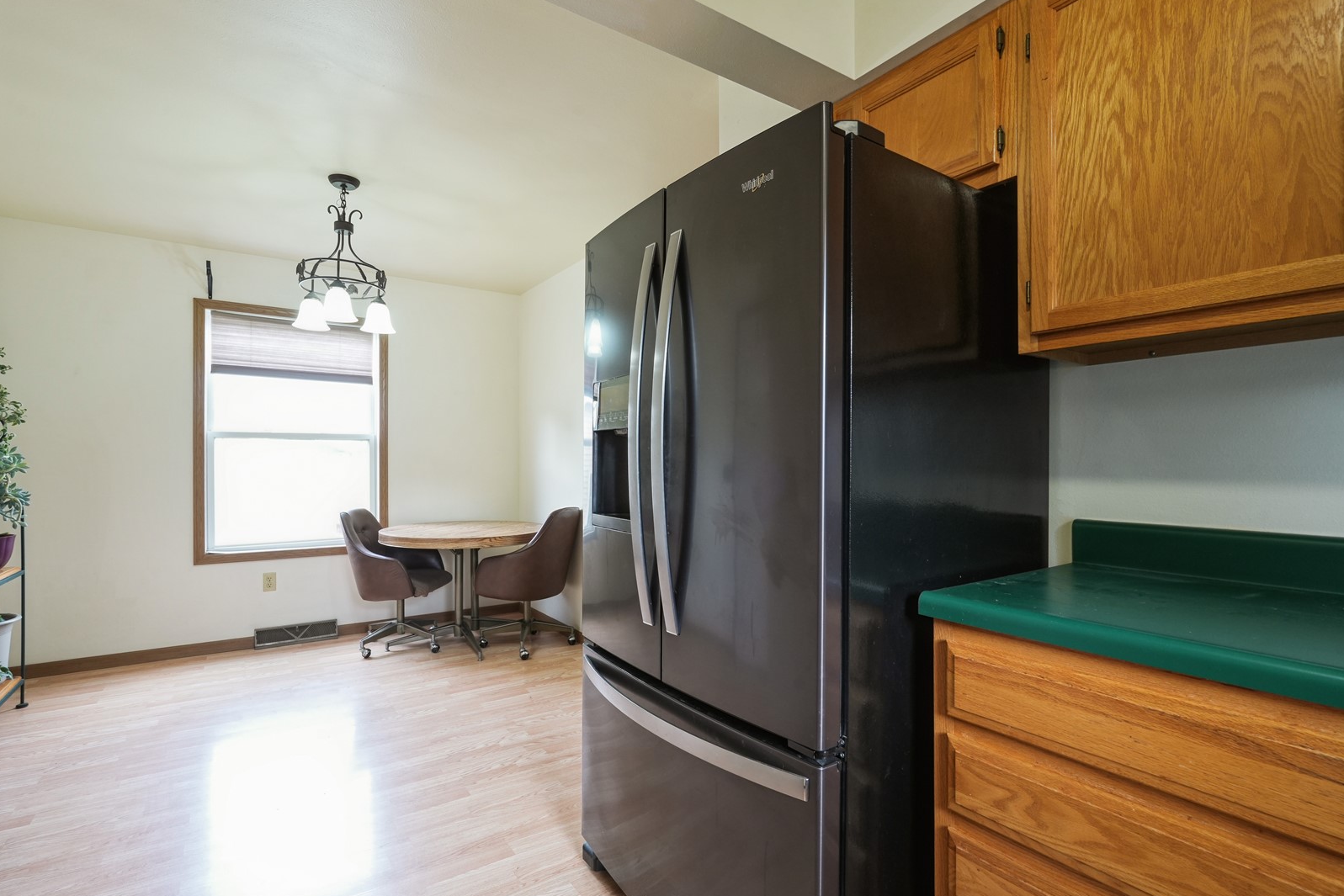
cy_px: 456
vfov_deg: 70.4
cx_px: 668
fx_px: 635
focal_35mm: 17
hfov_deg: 93.3
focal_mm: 16
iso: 400
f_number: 10
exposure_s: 1/5
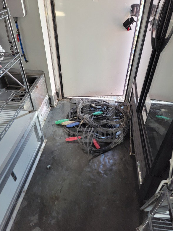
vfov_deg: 69.4
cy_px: 118
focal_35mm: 25
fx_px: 167
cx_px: 90
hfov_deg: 54.8
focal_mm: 6.7
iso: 160
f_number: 1.8
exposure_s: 1/60
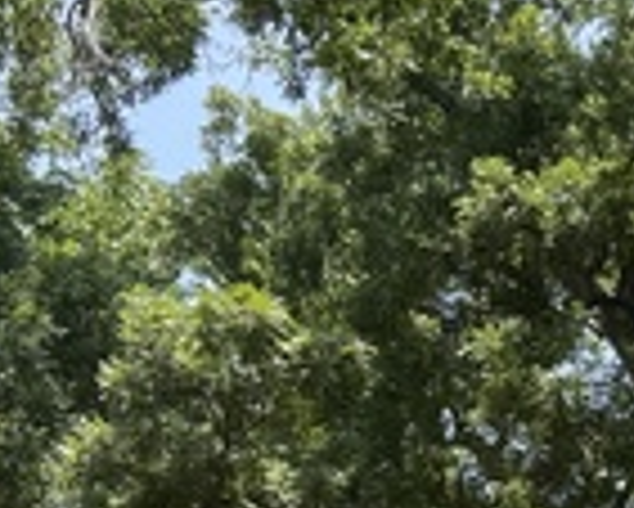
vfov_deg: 13.1
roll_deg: +0.9
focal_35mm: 106
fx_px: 1990
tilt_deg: +0.9
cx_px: 715
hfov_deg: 17.4
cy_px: 931
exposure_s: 1/1151
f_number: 1.78
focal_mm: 6.76
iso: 80
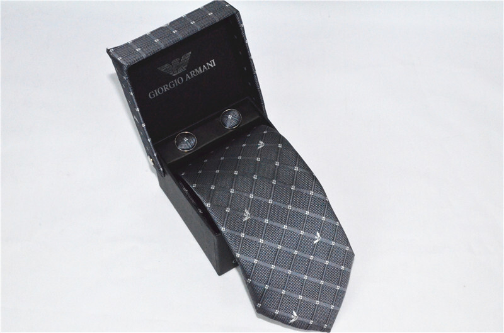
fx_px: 1005
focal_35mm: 72
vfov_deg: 18.8
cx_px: 252
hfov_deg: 28.1
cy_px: 166
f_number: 25
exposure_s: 1/250
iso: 6400
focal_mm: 48
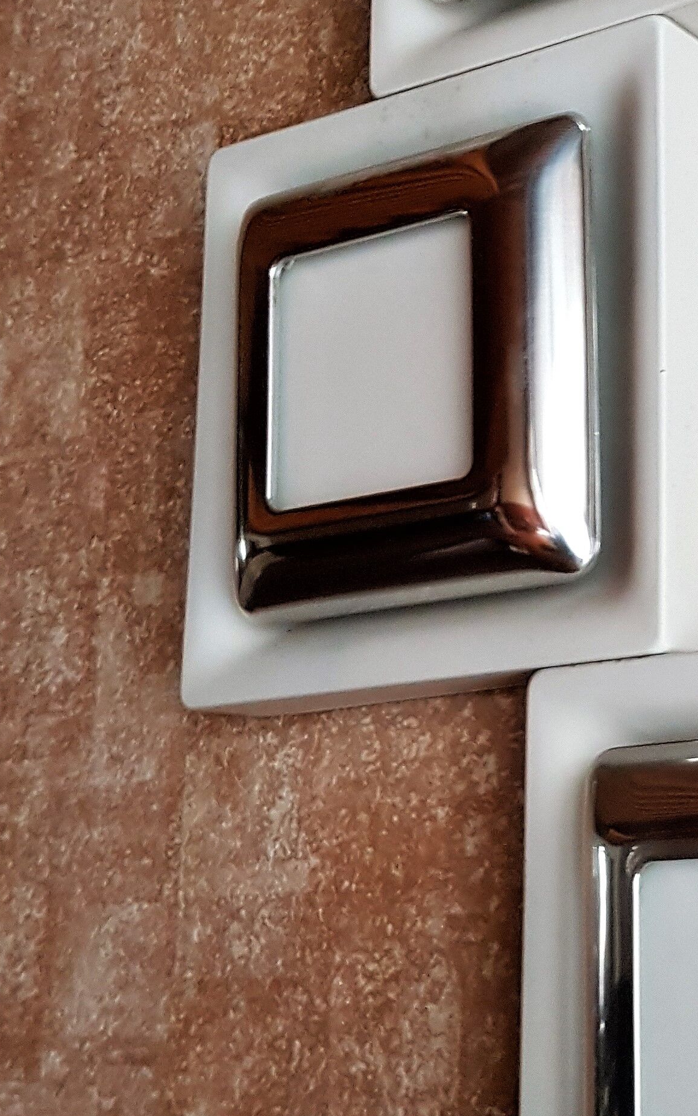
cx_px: 854
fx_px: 1826
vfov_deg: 33.9
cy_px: 459
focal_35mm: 60
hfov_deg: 20.2
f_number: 1.7
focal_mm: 4.2
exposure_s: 1/25
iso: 200
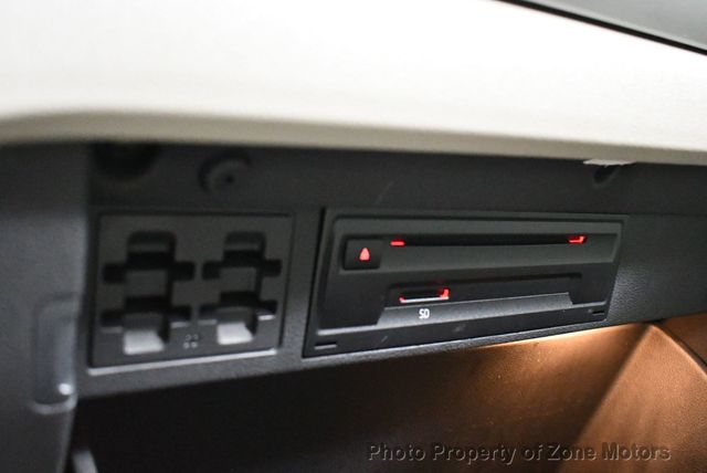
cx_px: 354
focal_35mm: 36
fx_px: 708
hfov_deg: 53.1
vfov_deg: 36.9
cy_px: 236
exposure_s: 1/60
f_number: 3.5
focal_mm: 18
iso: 11400
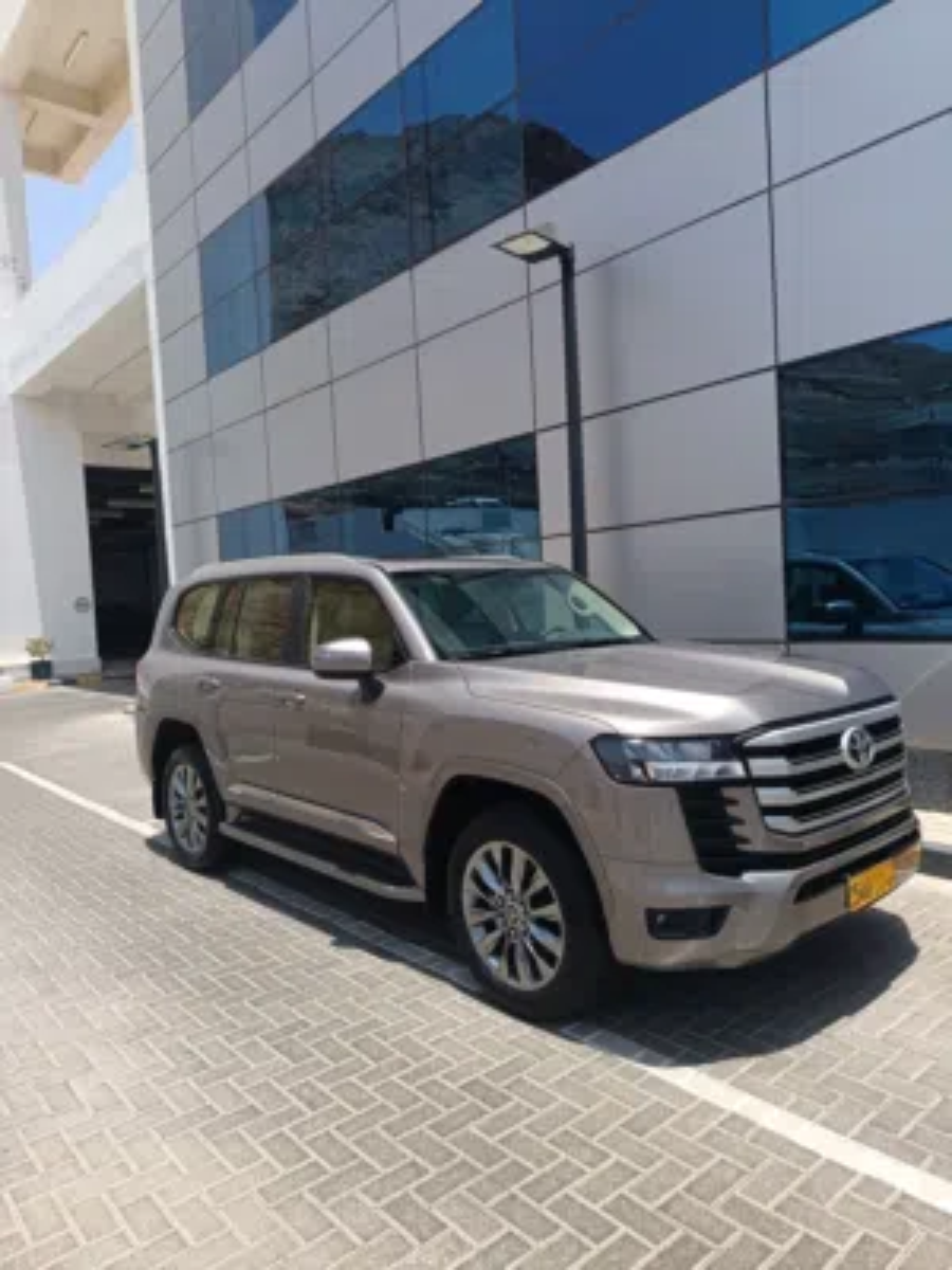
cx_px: 476
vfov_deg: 71.6
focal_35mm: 24
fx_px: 880
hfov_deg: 56.8
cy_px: 635
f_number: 1.75
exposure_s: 1/900
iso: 283
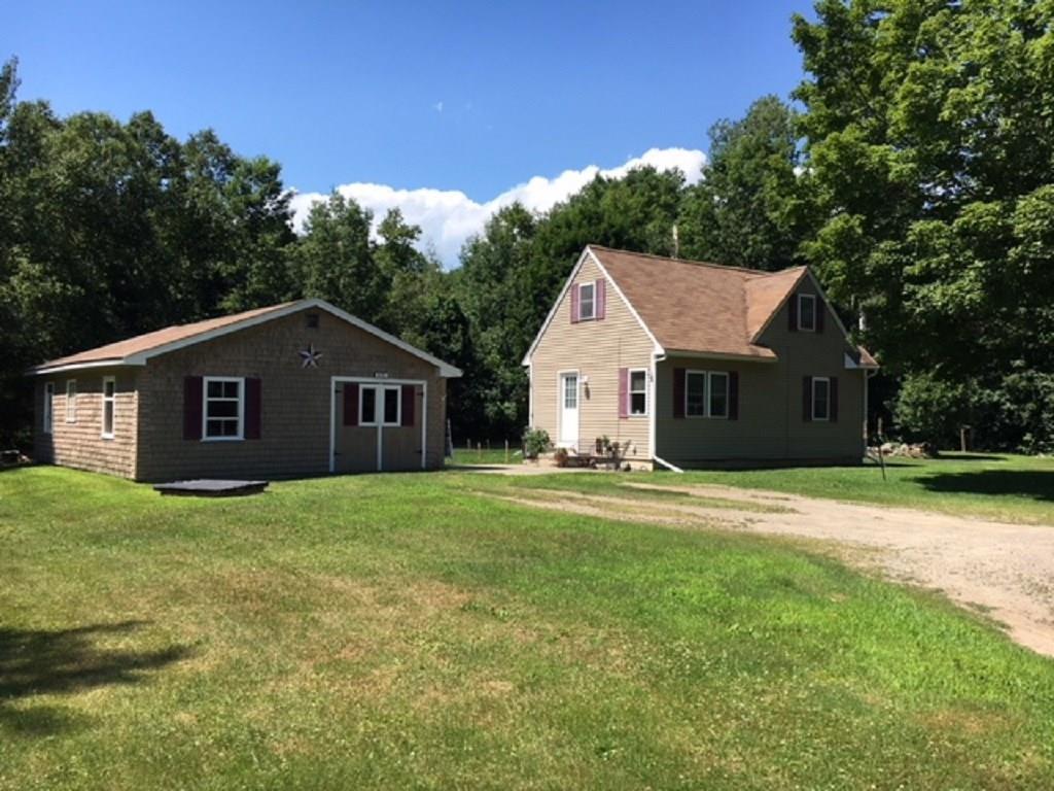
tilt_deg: +1.1
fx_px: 883
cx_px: 527
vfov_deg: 48.2
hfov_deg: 61.7
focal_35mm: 29
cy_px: 396
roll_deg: +0.1
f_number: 2.2
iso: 25
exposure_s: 1/1399
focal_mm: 4.15
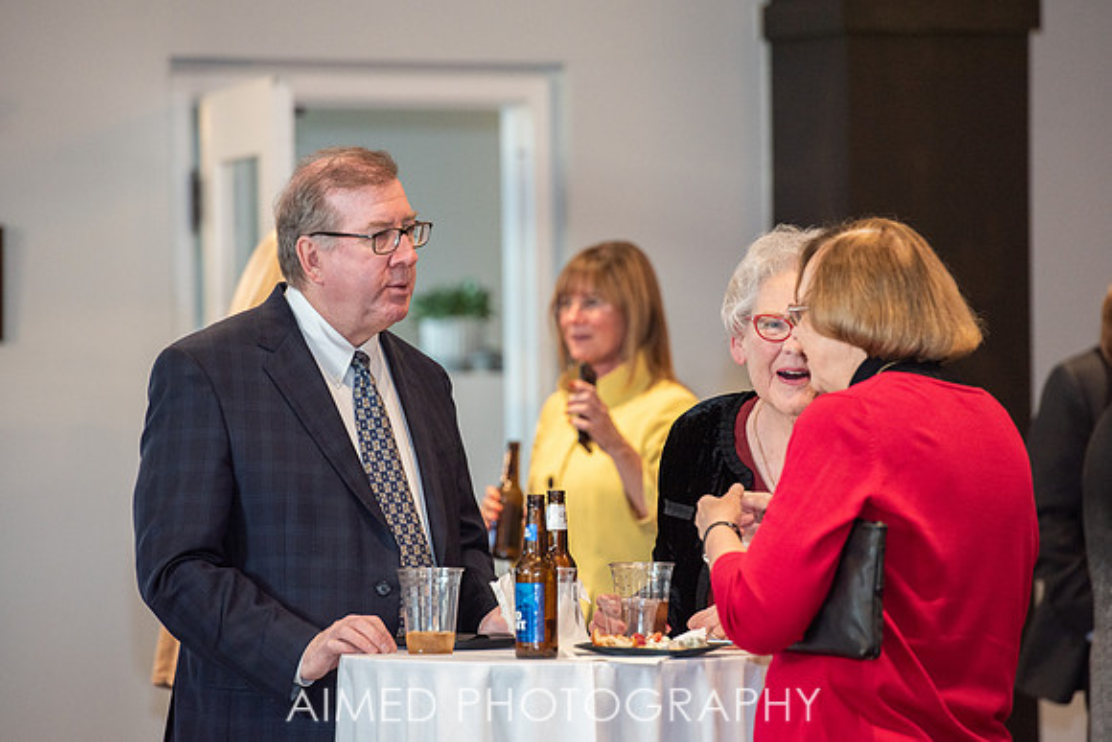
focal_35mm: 210
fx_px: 6503
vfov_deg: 6.5
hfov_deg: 9.8
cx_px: 540
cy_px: 370
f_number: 4.5
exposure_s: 1/200
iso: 1000
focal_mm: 200
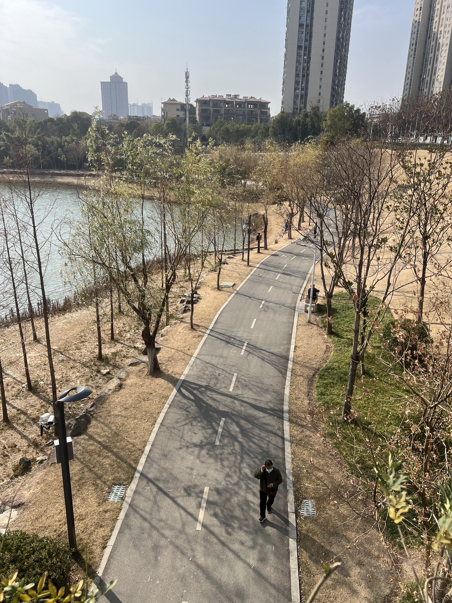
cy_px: 302
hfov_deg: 53.1
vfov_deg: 67.3
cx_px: 226
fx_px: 453
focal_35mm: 26
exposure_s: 1/2915
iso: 50
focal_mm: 5.7
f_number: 1.5
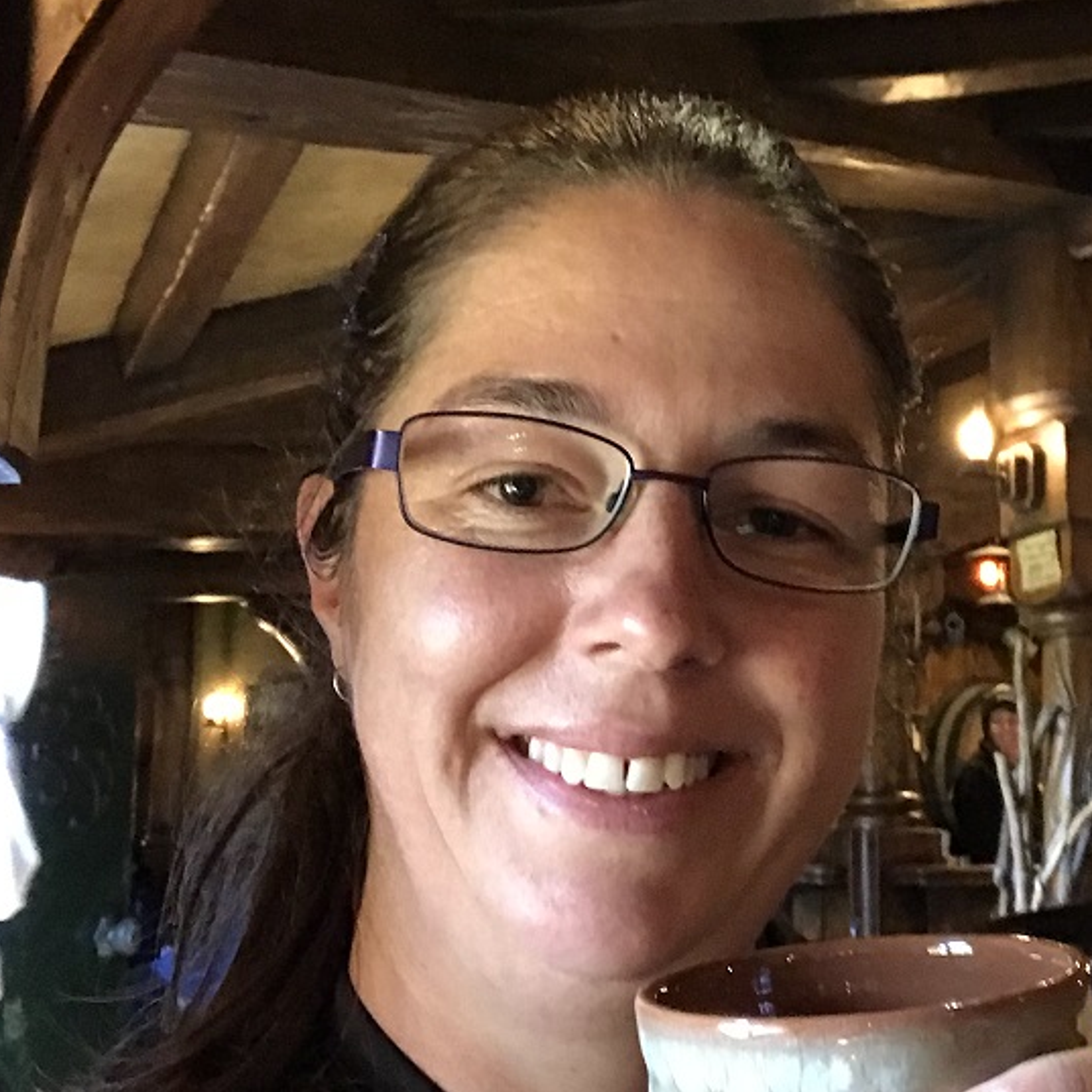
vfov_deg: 31.6
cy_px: 573
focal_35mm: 54
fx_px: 1927
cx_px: 688
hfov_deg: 31.5
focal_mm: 2.87
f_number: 2.2
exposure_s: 1/17
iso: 250
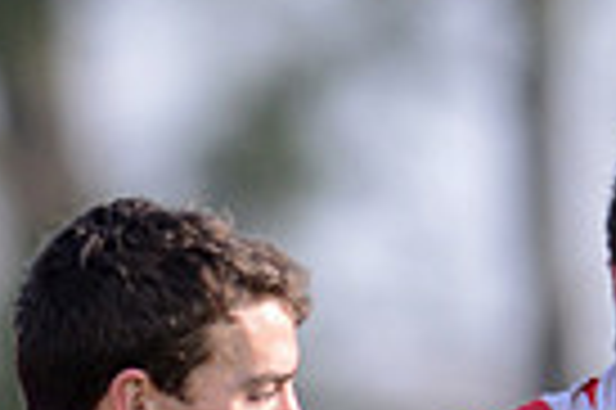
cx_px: 9
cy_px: 804
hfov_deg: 1.2
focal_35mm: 1780
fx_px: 30421
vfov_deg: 0.8
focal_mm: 420
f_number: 4
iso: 560
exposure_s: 1/1600
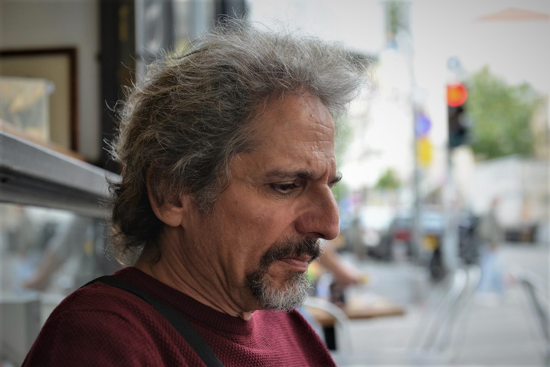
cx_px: 275
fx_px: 1008
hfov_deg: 30.5
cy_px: 184
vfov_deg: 20.6
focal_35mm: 66
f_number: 4.5
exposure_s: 1/80
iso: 200
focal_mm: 66
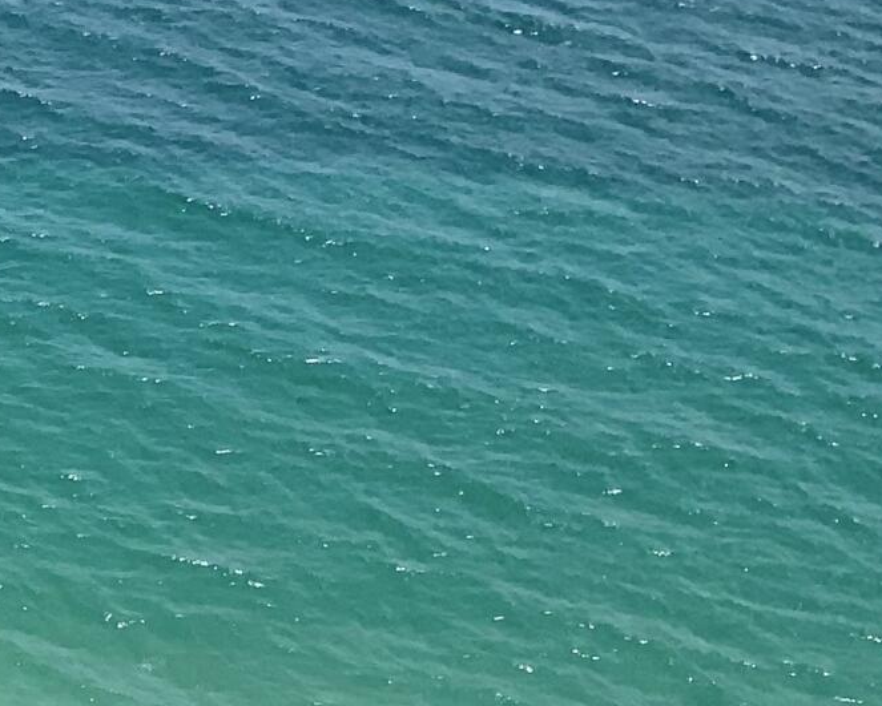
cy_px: 521
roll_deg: -2.6
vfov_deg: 12.0
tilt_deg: -29.2
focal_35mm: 128
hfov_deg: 12.8
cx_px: -958
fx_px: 3343
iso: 20
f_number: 1.8
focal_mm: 3
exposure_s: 1/3322
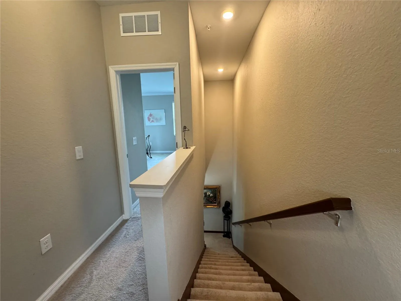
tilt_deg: -6.2
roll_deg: +1.4
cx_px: 200
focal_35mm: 14
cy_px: 150
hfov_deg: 102.1
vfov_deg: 85.7
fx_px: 162
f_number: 2.2
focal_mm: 2.22
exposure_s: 1/60
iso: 250
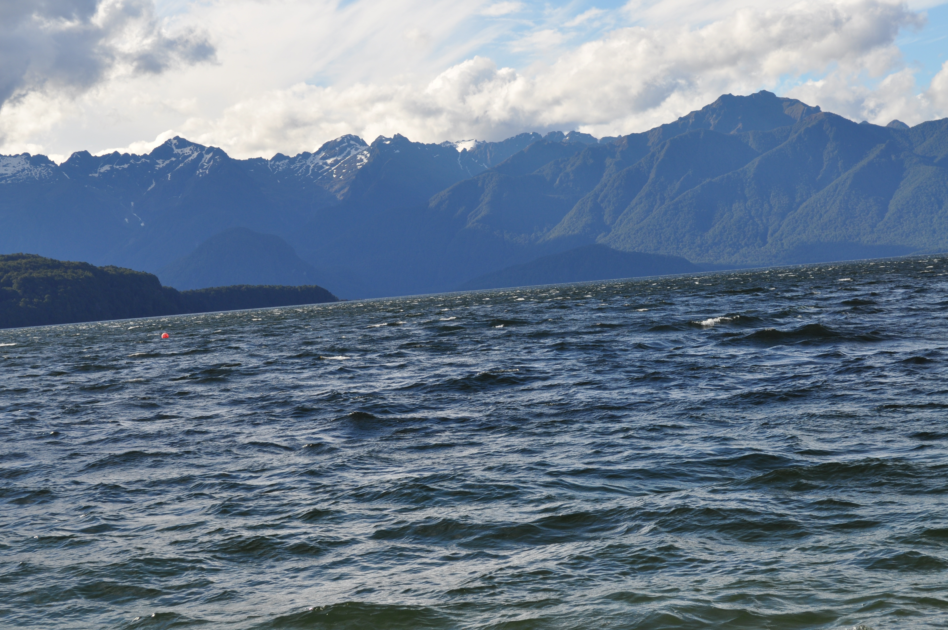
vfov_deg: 16.5
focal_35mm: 82
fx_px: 2170
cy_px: 315
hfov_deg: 24.6
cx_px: 474
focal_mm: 55
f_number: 10
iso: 200
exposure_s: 1/400
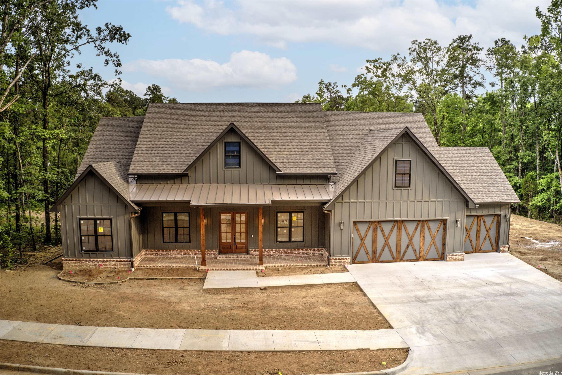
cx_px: 281
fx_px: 437
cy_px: 188
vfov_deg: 46.4
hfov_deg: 65.5
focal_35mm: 28
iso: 100
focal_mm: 10.3
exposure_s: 1/60
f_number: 5.6
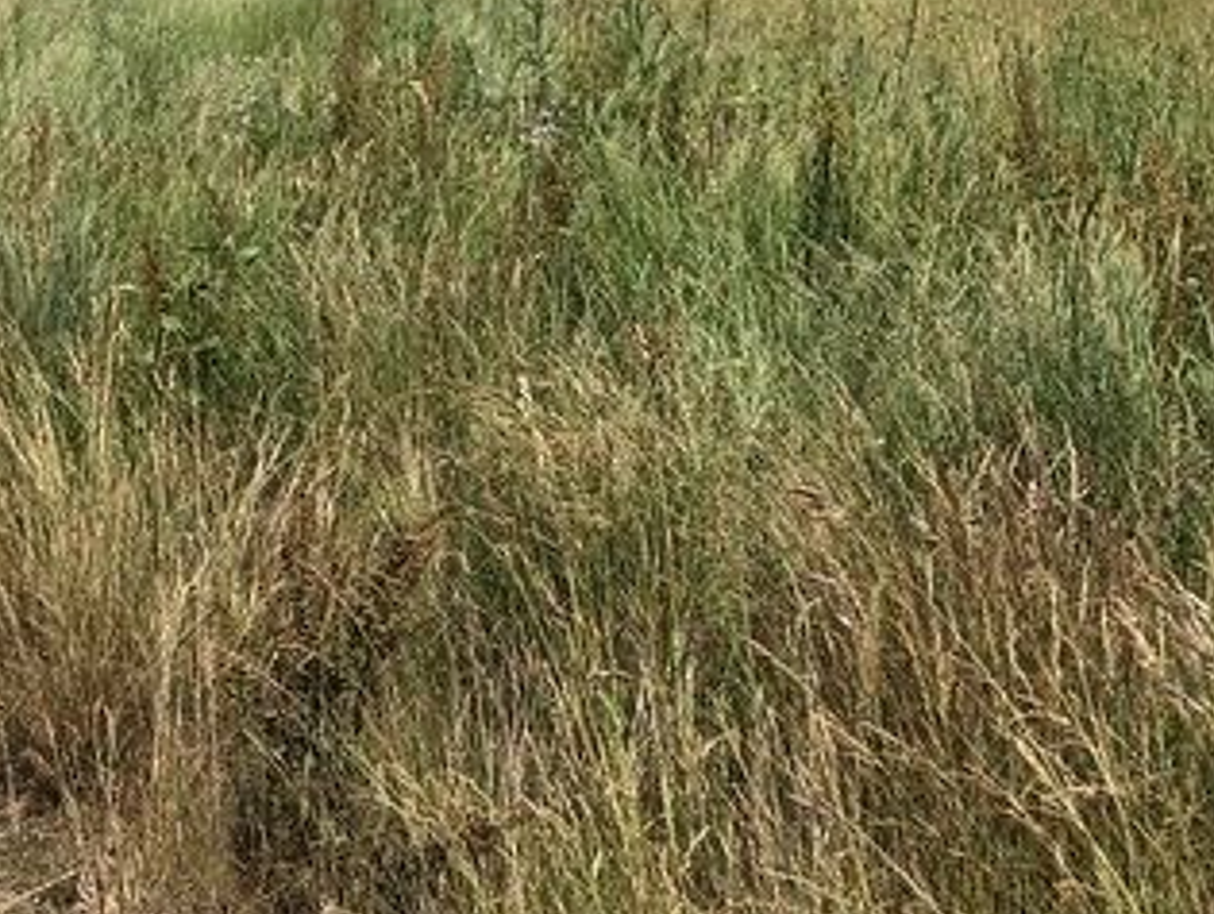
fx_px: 2493
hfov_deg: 24.7
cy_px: -62
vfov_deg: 19.9
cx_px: -258
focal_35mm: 71
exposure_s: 1/2857
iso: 20
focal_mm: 4
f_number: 1.8
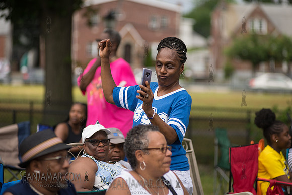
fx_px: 1379
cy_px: 98
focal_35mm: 170
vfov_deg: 8.1
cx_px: 146
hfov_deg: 12.1
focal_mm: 170
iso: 640
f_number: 4
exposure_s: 1/640
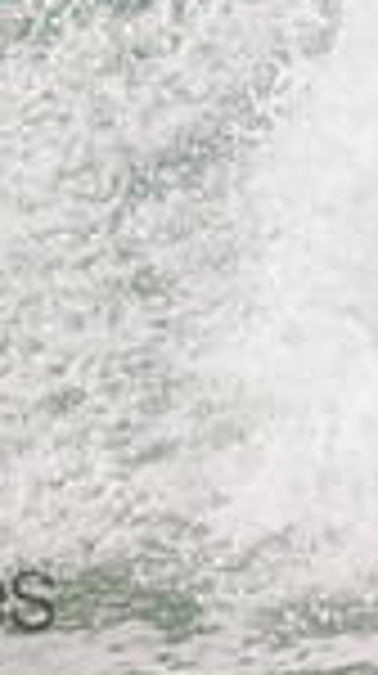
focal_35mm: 4286
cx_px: -166
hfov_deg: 0.3
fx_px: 76630
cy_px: 37
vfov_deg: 0.5
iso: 720
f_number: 11
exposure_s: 1/2000
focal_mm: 800
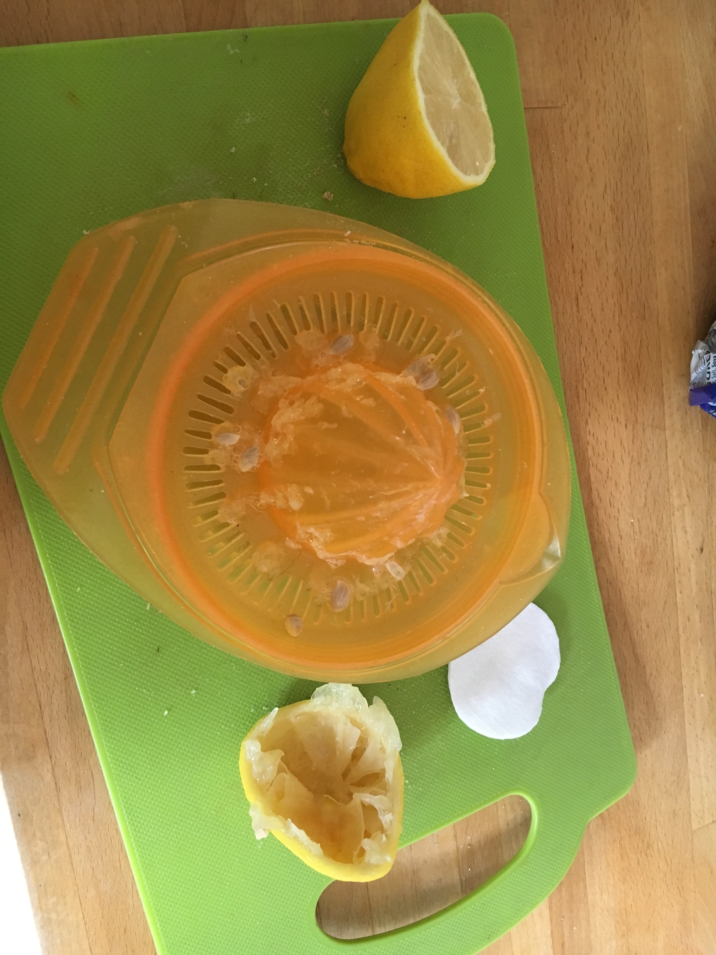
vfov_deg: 61.7
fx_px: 800
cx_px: 358
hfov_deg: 48.2
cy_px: 478
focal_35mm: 29
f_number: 2.2
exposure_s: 1/33
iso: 200
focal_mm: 4.15
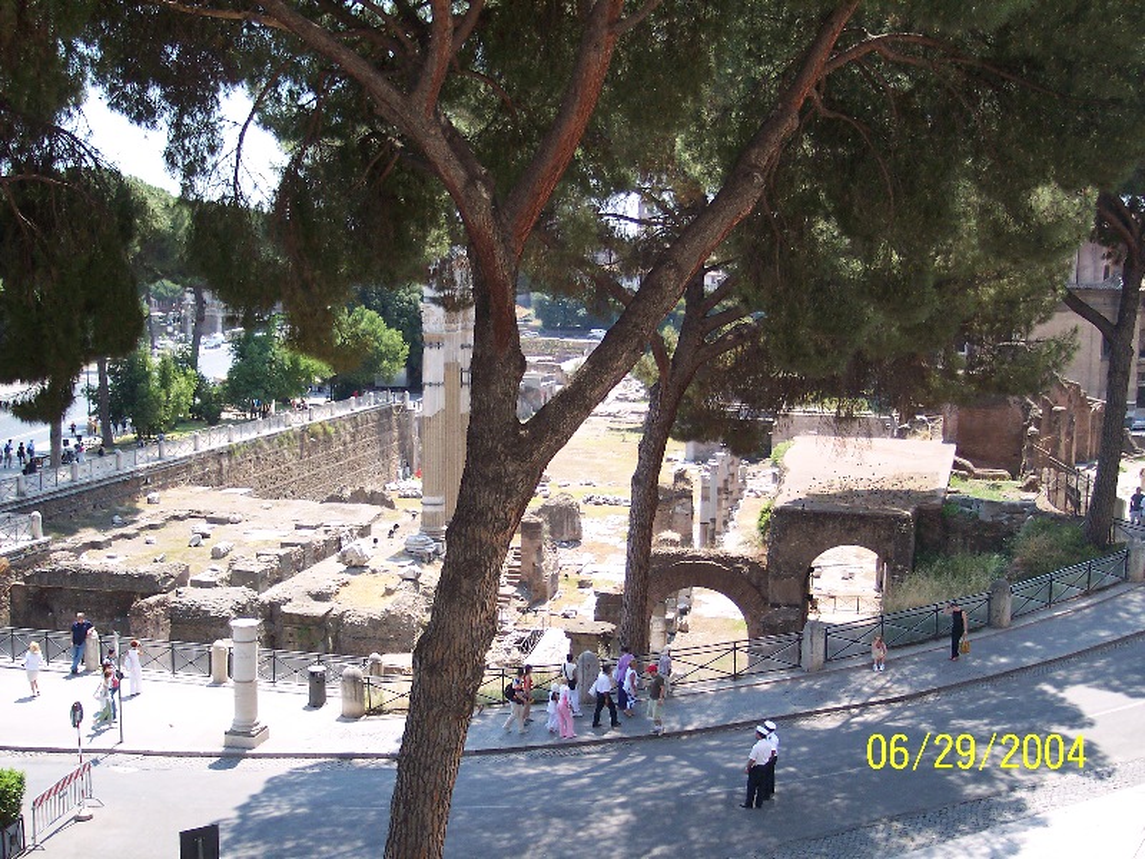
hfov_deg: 49.0
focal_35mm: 38
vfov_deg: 37.7
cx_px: 572
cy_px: 430
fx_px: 1257
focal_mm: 8
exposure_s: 1/700
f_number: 2.8
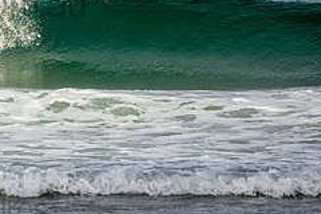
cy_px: -14
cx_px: -56
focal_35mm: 728
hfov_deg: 2.8
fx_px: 6487
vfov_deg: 1.9
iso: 200
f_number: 5.6
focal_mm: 200
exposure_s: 1/1600
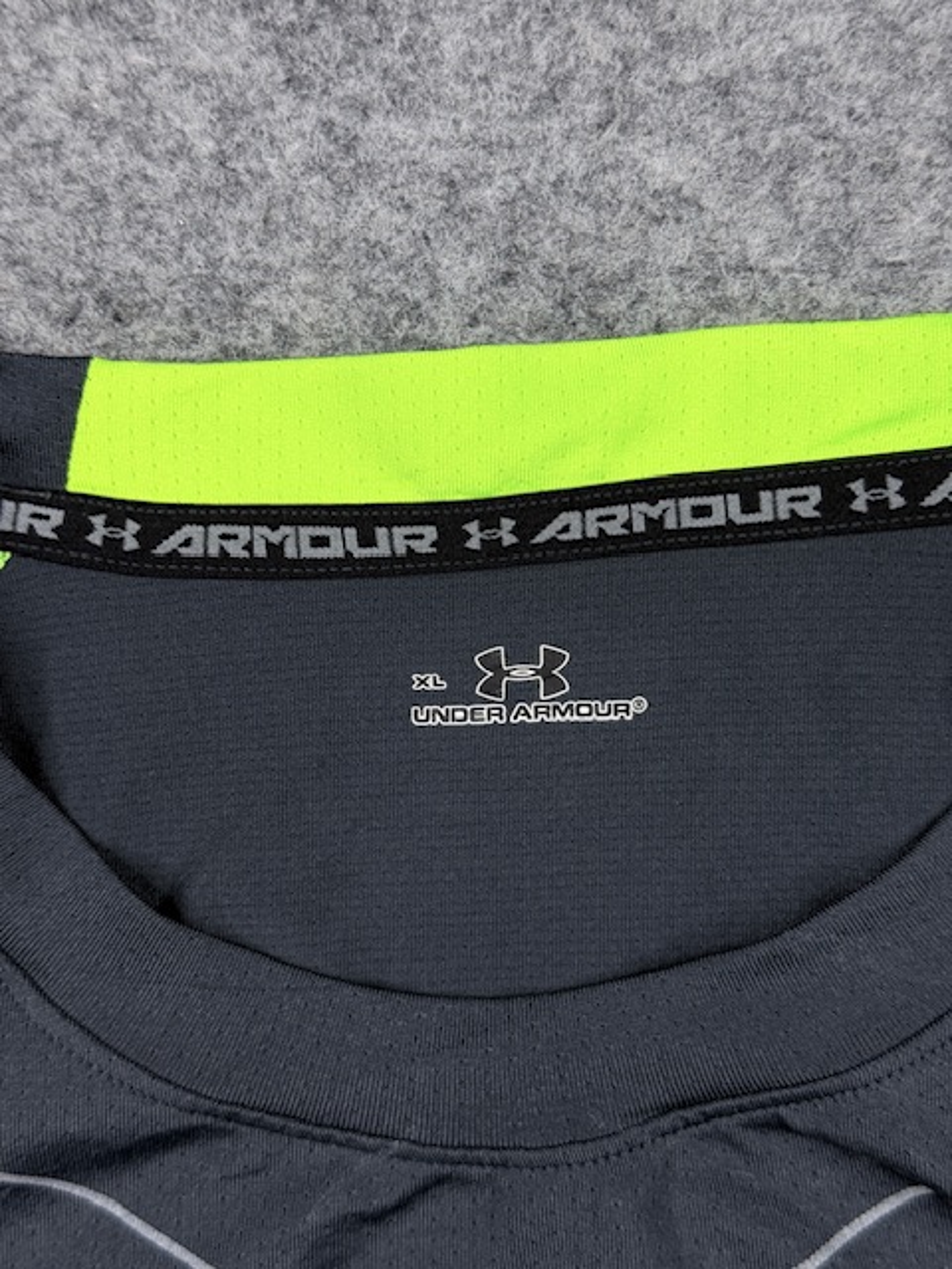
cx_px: 476
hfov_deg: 30.3
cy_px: 634
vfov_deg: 39.7
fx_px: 1760
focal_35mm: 48
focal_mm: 6.76
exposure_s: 1/122
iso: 50
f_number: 1.78
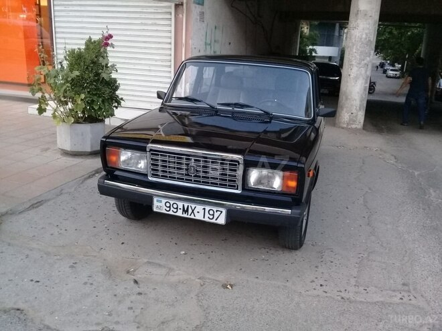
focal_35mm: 31
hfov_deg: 58.4
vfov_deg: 45.4
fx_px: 396
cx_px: 221
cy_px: 166
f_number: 2.2
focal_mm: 3.3
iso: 200
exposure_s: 1/40
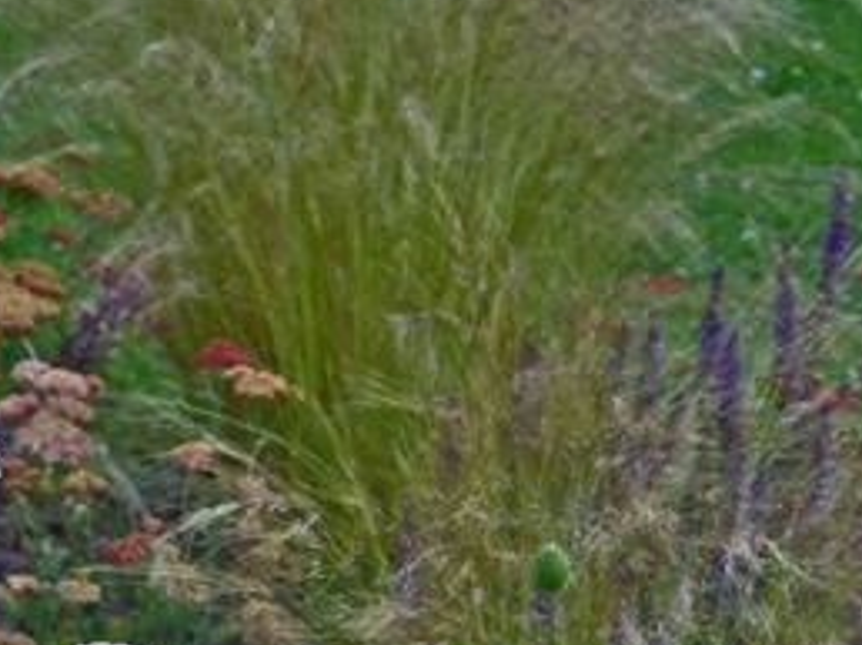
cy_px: 842
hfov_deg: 8.2
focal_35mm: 242
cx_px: 541
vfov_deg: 6.1
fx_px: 6021
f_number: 3.3
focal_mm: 14.1
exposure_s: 1/100
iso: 100
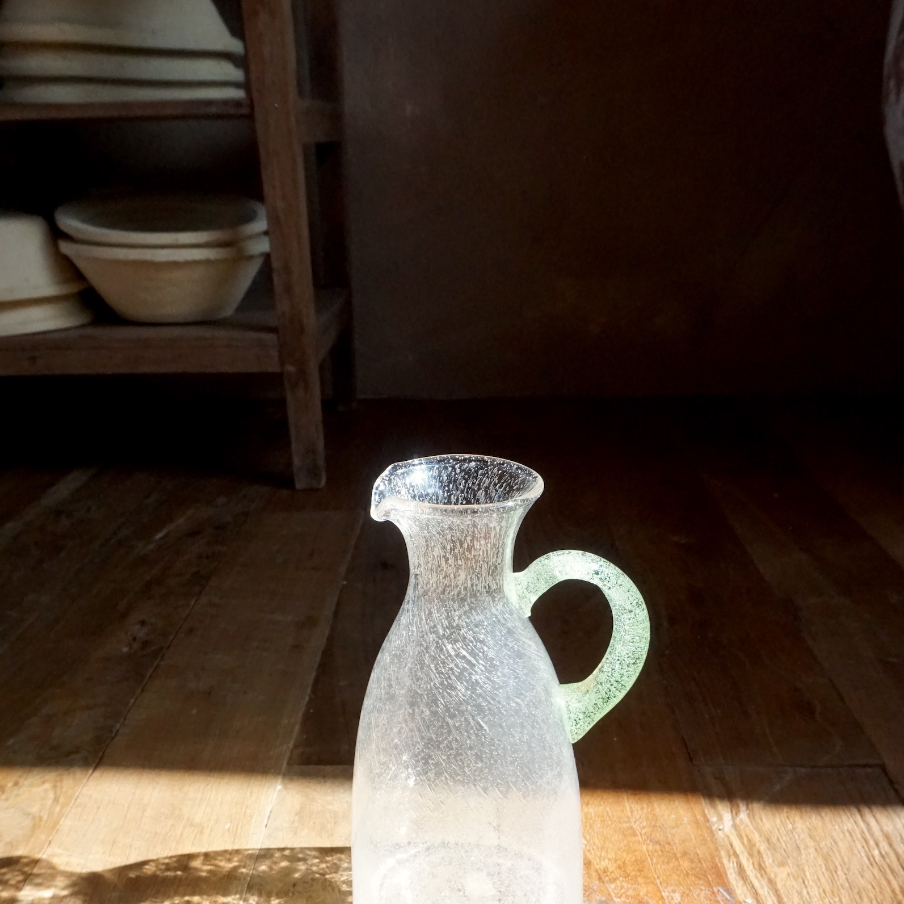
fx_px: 964
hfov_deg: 50.2
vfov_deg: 48.9
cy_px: 641
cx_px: 453
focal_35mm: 33
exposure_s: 1/800
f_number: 9
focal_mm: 17
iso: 2500
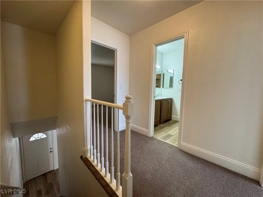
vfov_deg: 85.7
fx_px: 106
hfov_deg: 102.1
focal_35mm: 14
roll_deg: -1.2
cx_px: 132
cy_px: 98
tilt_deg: -6.2
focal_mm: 2.22
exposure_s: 1/120
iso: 200
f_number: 2.2
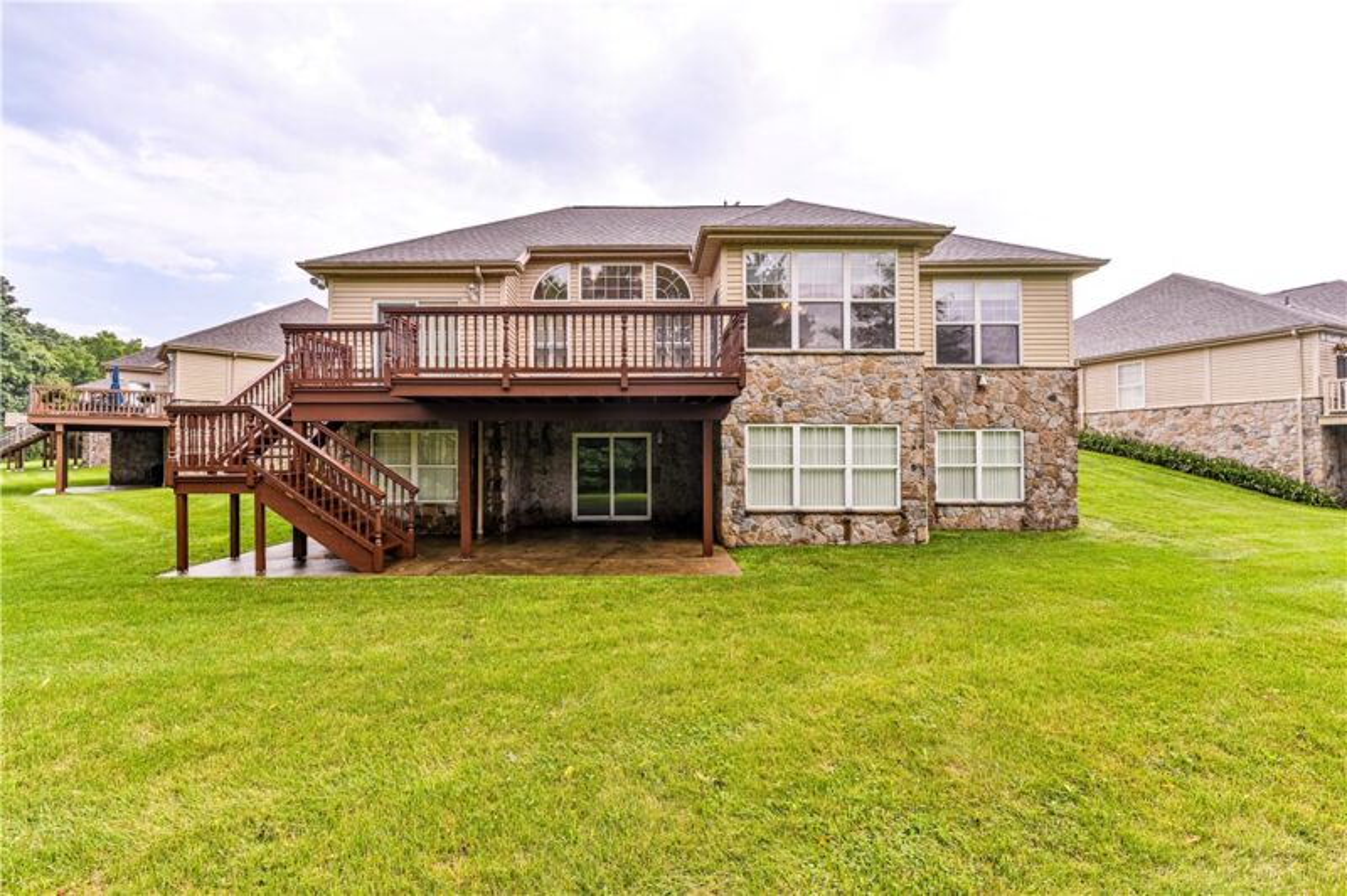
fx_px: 523
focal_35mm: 14
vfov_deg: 81.1
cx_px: 674
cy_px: 448
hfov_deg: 104.3
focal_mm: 14
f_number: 8
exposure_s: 1/50
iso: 100
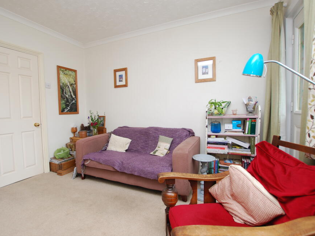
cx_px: 148
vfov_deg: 74.7
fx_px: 155
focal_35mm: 17
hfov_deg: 90.9
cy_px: 119
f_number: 4
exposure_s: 1/60
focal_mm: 10
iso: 100
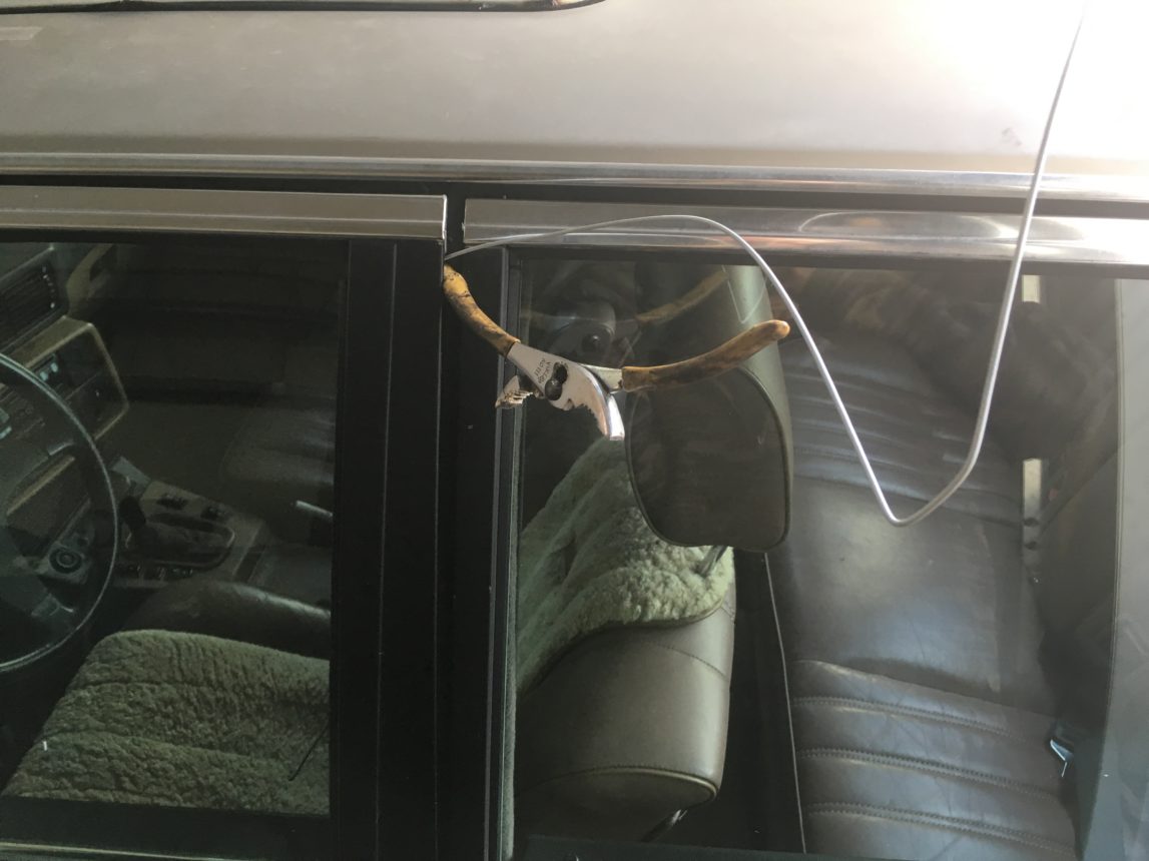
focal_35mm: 29
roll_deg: +0.9
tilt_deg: -37.4
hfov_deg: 61.7
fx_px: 962
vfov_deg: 48.2
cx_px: 574
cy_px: 430
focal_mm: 4.15
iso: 32
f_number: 2.2
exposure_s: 1/30
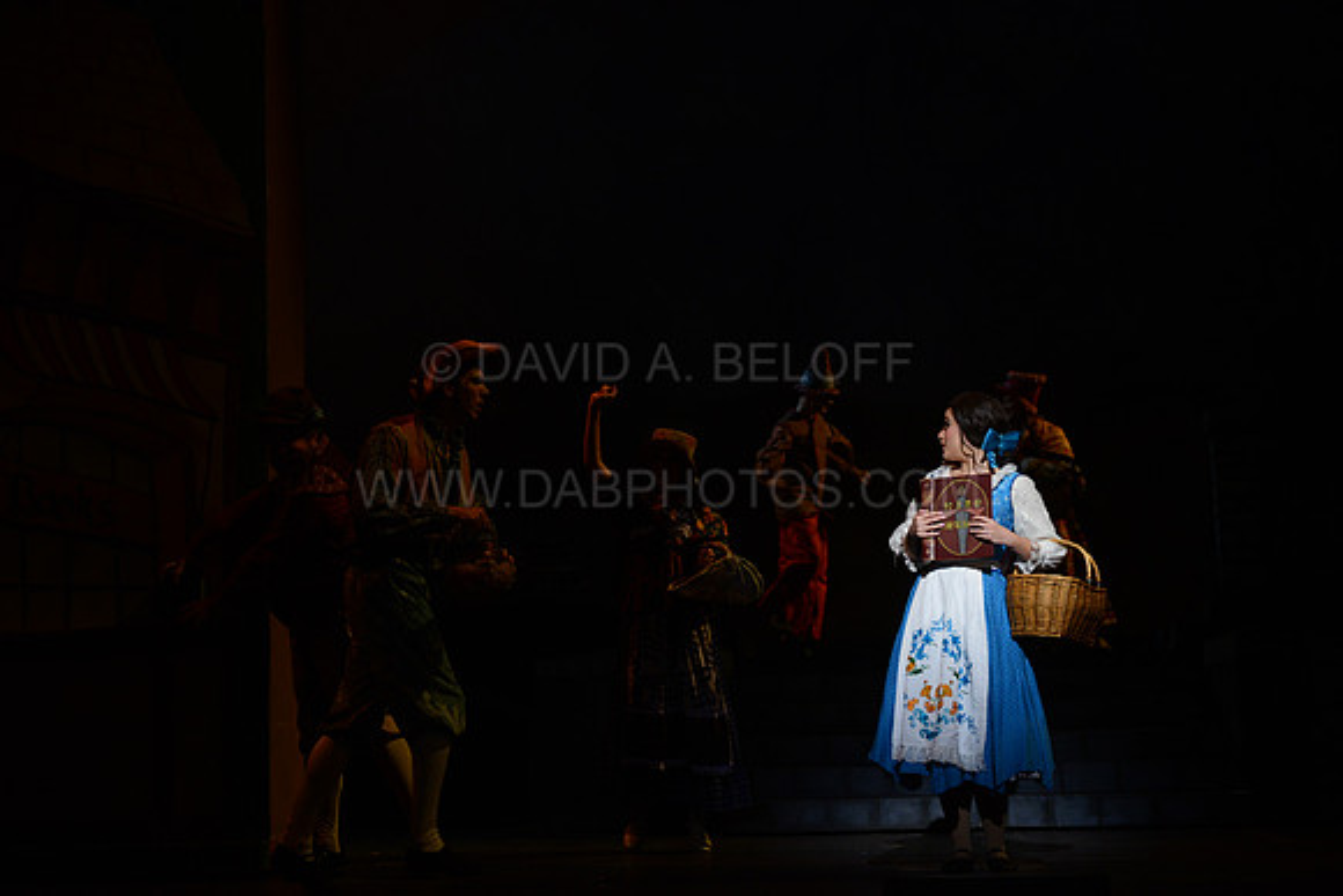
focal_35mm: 70
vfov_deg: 19.5
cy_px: 448
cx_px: 672
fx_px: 2612
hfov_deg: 28.8
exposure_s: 1/400
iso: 1600
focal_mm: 70
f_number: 2.8
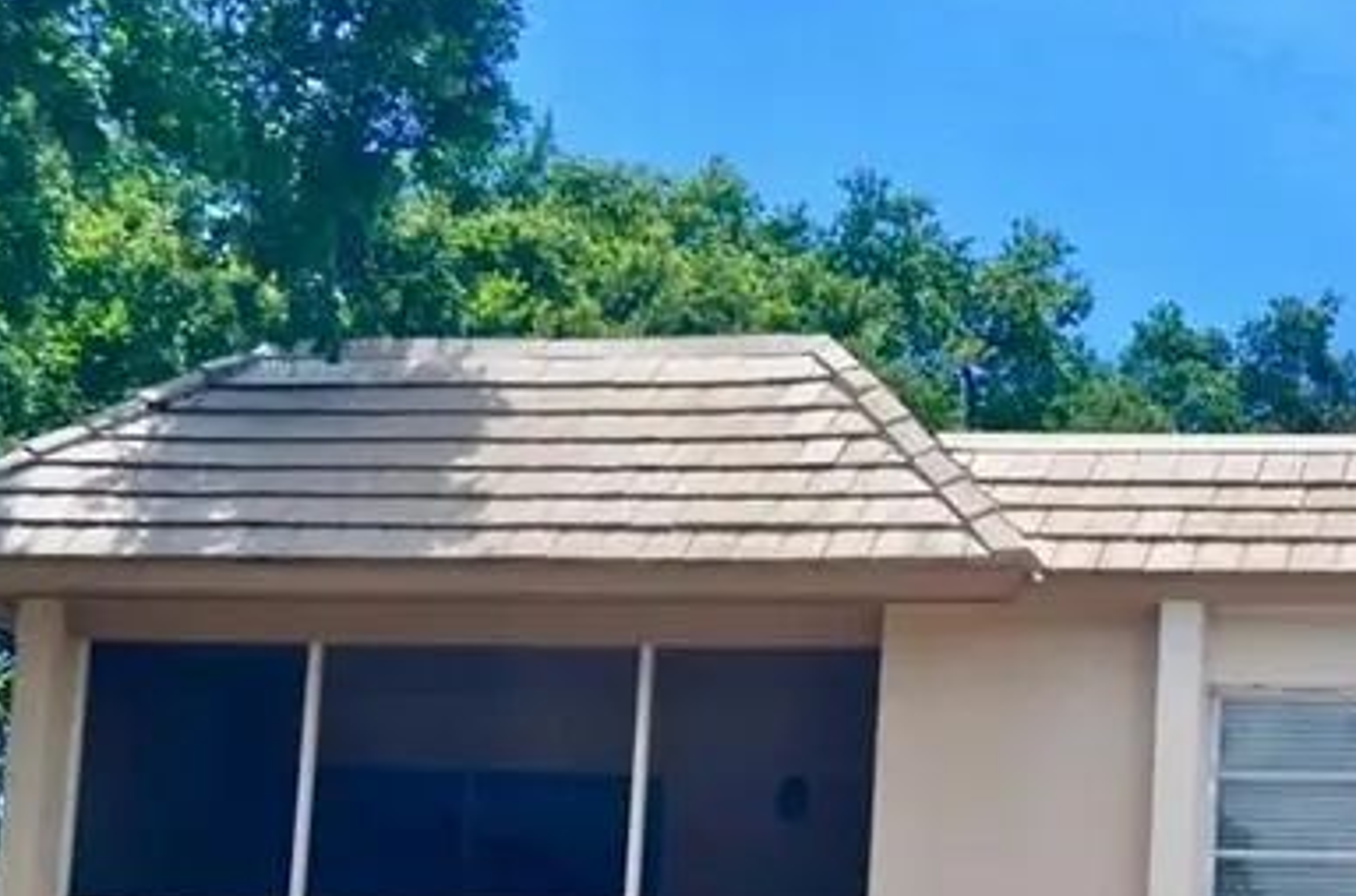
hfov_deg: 21.9
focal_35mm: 88
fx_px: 3306
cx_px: 1508
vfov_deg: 15.1
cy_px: 924
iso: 100
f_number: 8
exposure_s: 1/250
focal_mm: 22
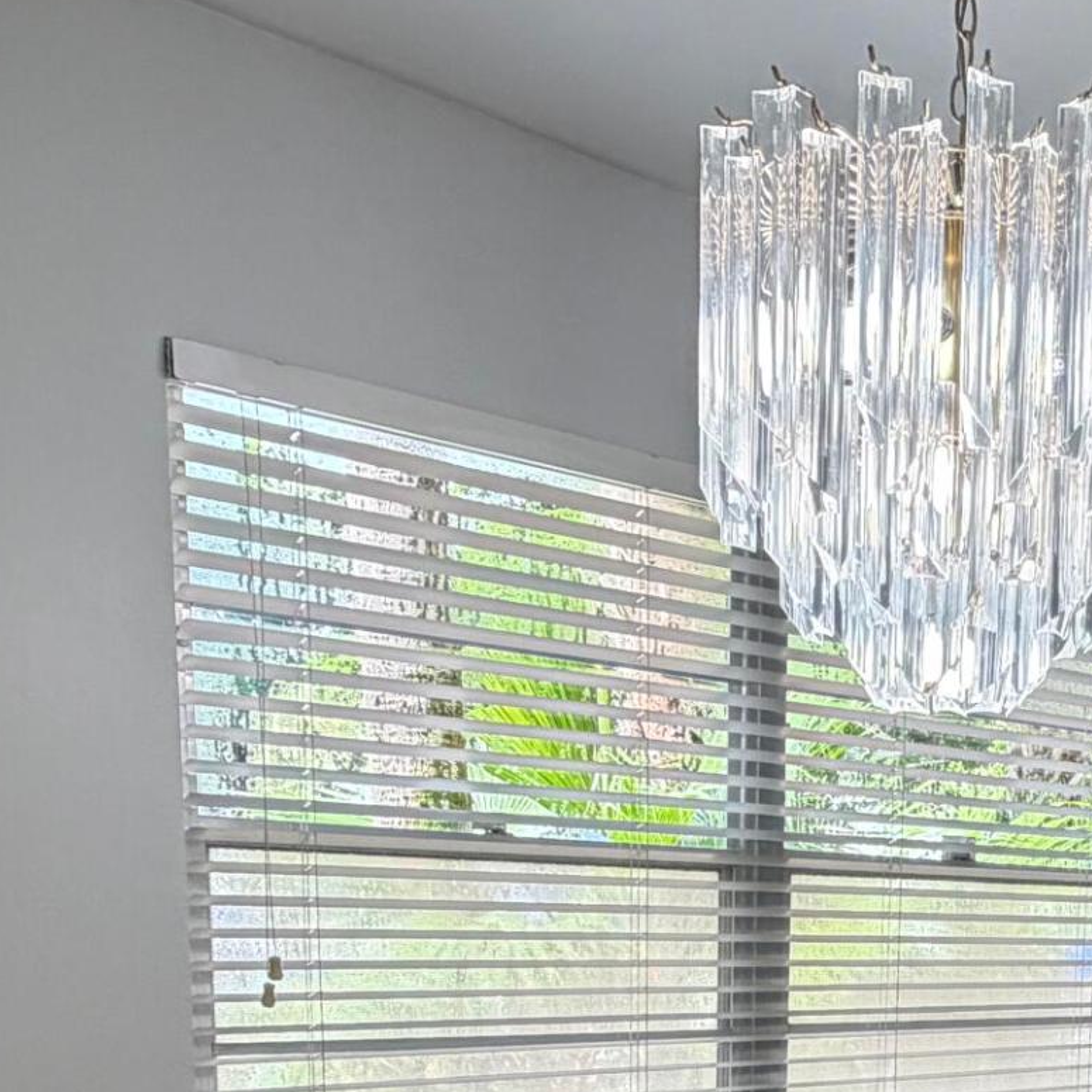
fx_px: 1642
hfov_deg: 33.2
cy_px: 1143
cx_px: 1133
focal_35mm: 46
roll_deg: -2.7
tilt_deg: -9.6
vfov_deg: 33.1
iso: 125
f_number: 2.2
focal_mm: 2.22
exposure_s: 1/120
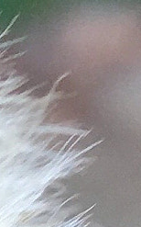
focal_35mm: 199
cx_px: -389
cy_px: 250
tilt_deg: -37.3
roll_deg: +2.6
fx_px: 1226
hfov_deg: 5.8
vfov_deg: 10.4
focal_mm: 4.15
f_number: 2.2
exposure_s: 1/121
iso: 25
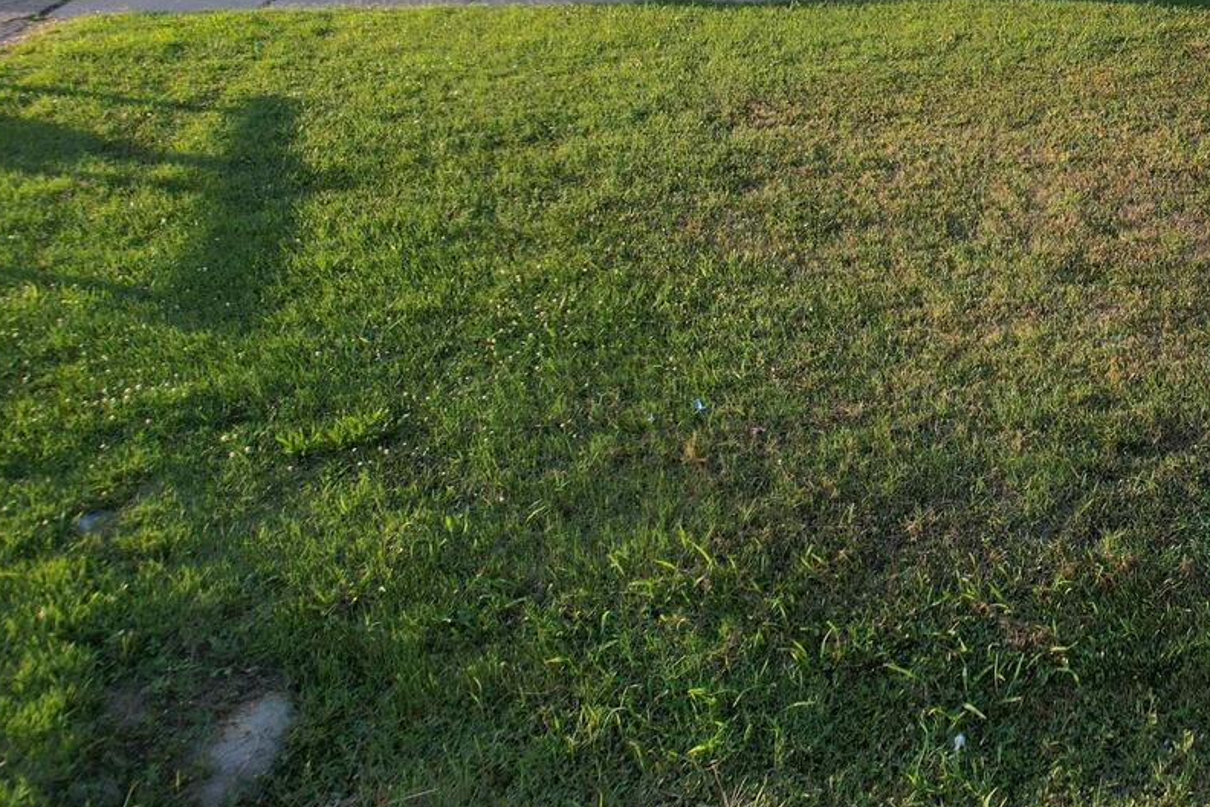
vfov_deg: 28.2
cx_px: 1146
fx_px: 1512
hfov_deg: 39.6
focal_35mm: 45
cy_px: 11
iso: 110
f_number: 2.8
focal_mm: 8.38
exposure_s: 1/350
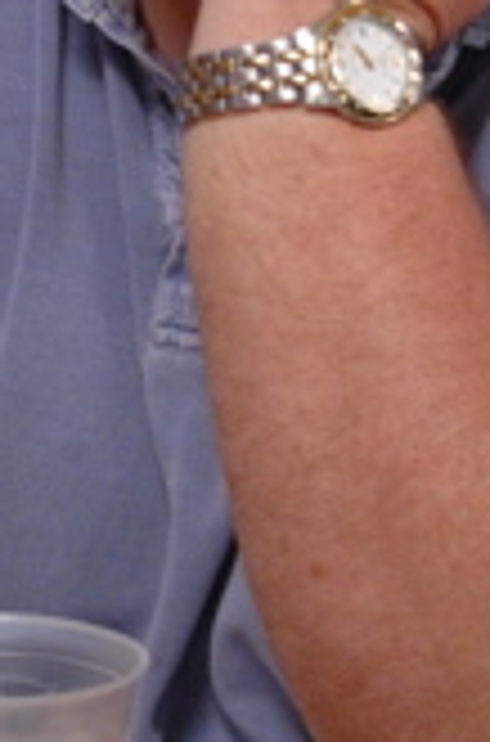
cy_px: 326
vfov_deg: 4.6
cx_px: 90
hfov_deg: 3.1
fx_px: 9142
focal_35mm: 445
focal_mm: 70
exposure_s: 1/40
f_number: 3.2
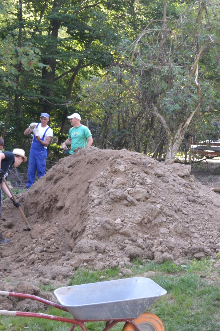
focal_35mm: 68
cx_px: 162
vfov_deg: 29.7
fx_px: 623
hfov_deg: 19.9
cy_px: 165
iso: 400
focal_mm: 30
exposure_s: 1/100
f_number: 4.8
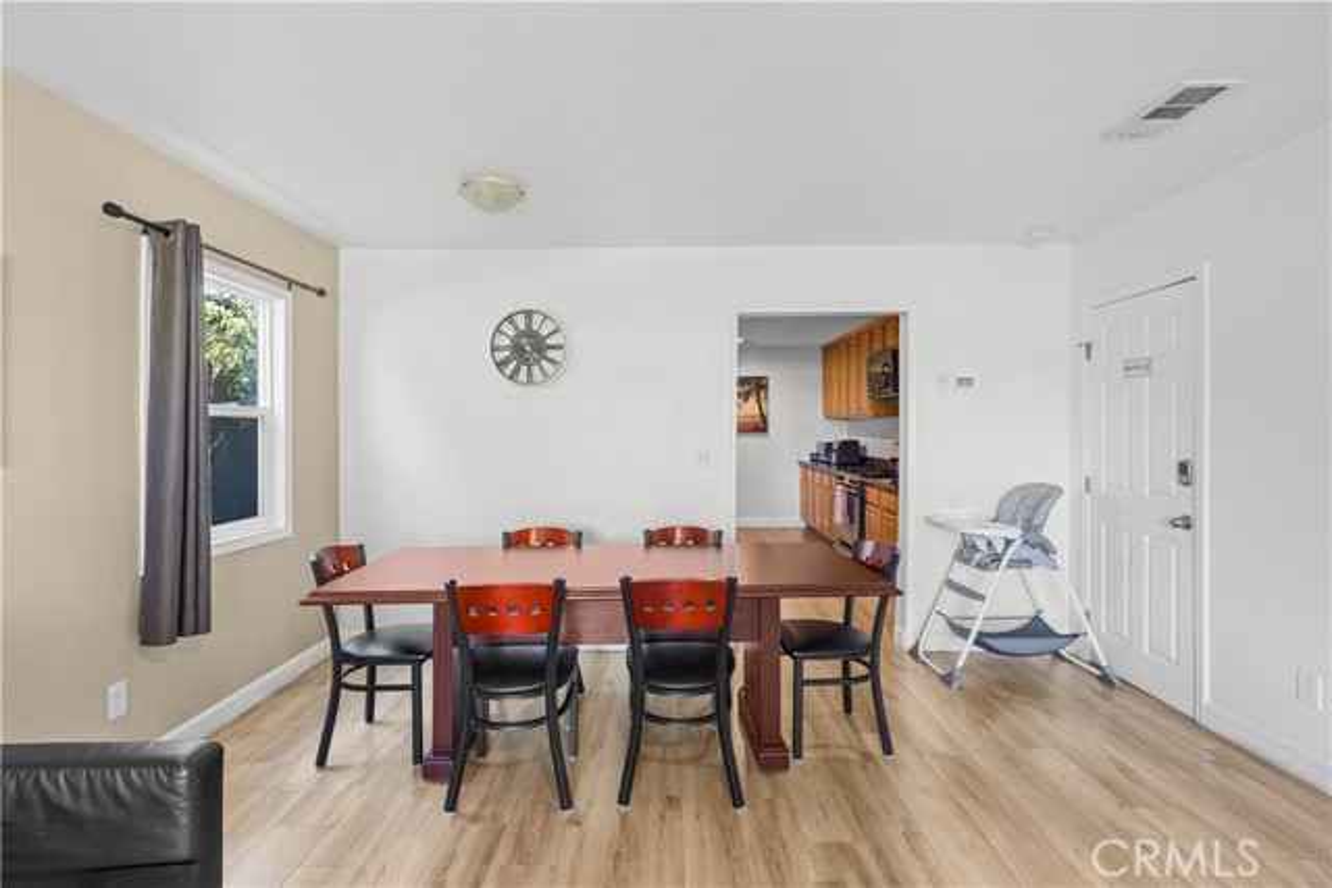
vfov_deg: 70.5
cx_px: 666
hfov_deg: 93.3
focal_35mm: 17
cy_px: 444
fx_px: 629
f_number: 5.6
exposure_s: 1/5
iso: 1600
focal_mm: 17
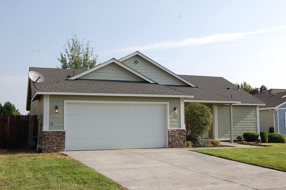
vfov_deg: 31.8
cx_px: 143
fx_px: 333
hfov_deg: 46.4
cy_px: 95
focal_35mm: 42
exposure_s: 1/320
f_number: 9
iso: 200
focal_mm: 28
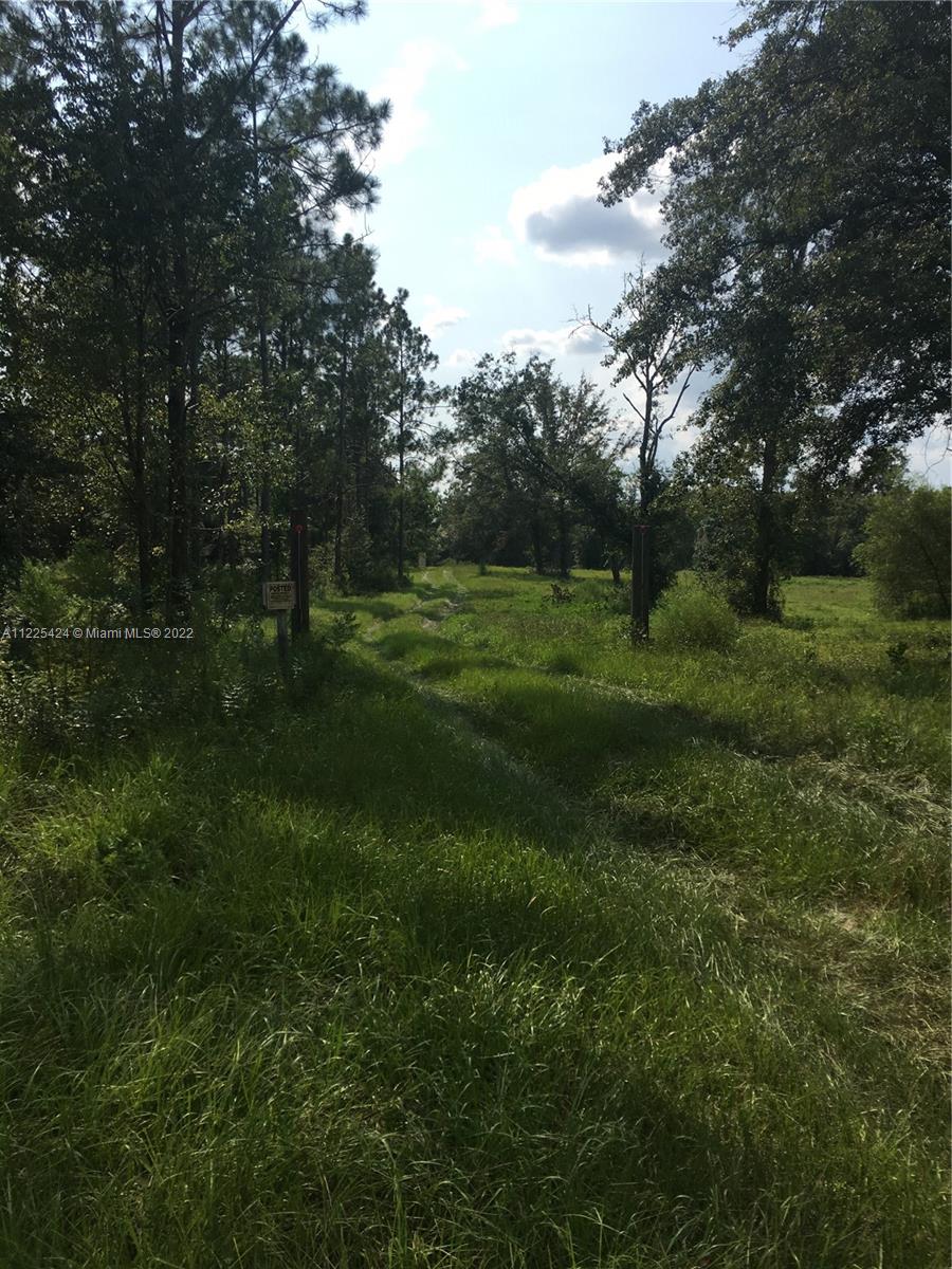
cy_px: 634
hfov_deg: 48.2
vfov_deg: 61.7
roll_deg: +1.0
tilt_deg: -1.2
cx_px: 476
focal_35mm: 29
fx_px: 1063
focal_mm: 4.15
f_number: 2.2
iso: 25
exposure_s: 1/1832
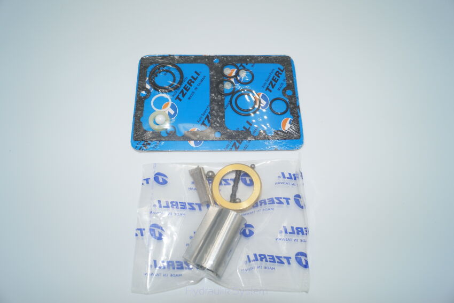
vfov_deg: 47.9
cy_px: 152
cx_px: 227
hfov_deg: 67.4
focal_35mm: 27
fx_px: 340
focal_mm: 18
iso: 100
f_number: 9
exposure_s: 1/160
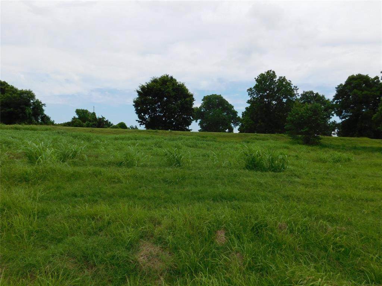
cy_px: 143
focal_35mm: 23
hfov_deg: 73.9
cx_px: 191
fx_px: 254
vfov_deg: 58.9
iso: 125
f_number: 6
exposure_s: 1/640
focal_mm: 4
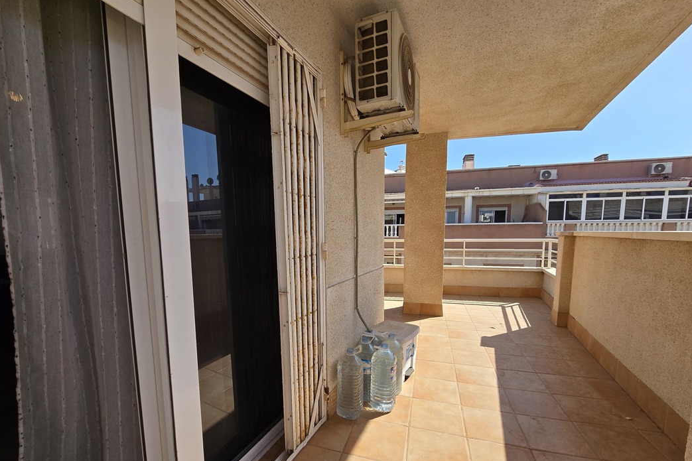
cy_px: 266
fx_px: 269
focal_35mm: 14
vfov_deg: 80.6
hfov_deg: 104.3
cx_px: 342
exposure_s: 1/2000
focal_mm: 2.2
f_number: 2.2
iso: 50
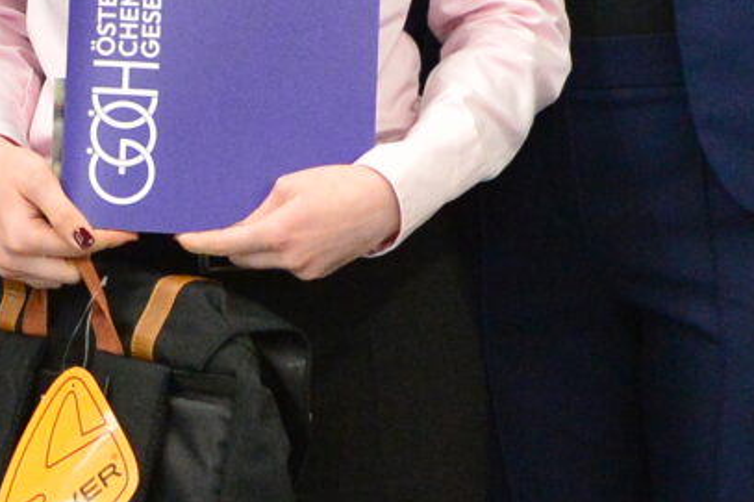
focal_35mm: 176
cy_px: 289
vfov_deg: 7.8
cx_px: 87
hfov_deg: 11.6
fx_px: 3685
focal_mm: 28
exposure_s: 1/500
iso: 3200
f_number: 3.5
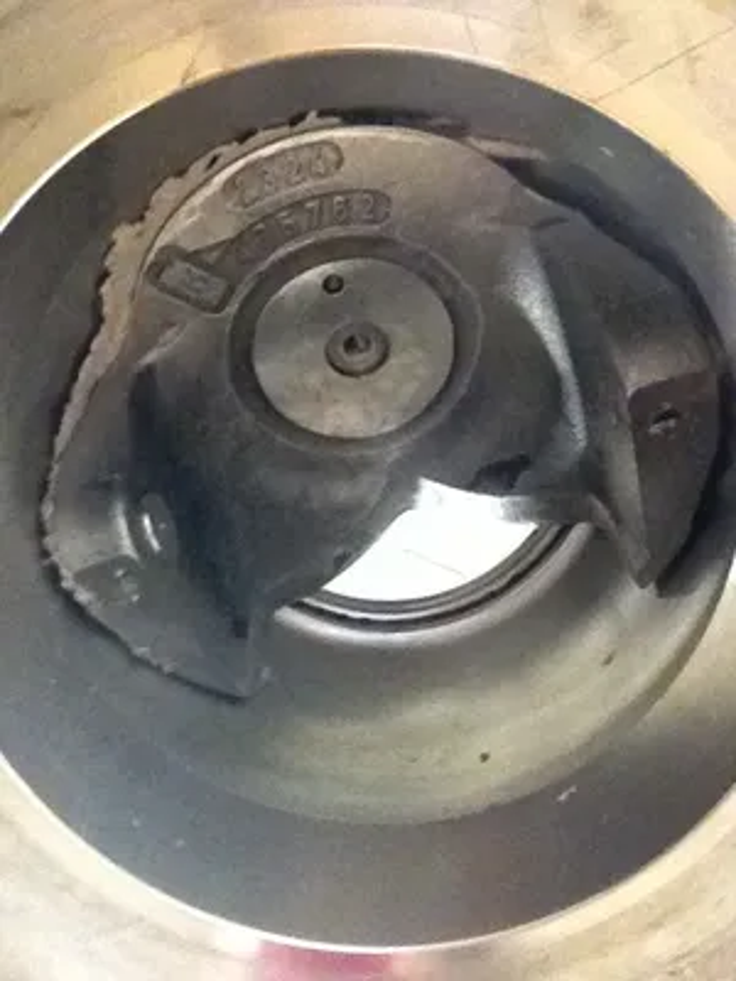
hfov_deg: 40.7
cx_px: 368
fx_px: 992
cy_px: 490
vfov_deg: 52.6
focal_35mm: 35
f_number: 2.4
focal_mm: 1.85
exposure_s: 1/24
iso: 1000
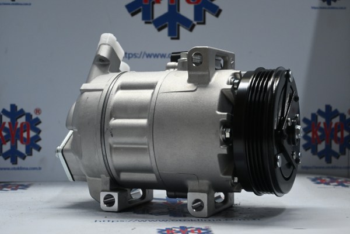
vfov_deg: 20.6
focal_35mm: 66
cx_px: 175
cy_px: 117
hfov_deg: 30.5
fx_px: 642
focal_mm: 44
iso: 1100
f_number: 6
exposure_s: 1/80
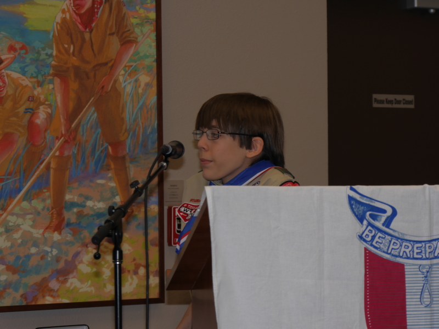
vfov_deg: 12.1
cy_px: 164
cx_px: 220
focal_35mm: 122
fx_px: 1547
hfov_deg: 16.1
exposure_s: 1/60
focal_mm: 61
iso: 200
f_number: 5.2
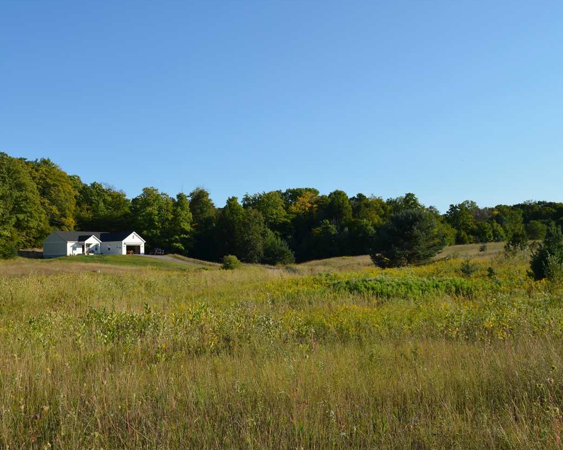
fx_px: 633
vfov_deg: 39.2
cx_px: 242
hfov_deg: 47.8
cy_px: 226
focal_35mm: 38
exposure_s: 1/250
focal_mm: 22
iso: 125
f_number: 8
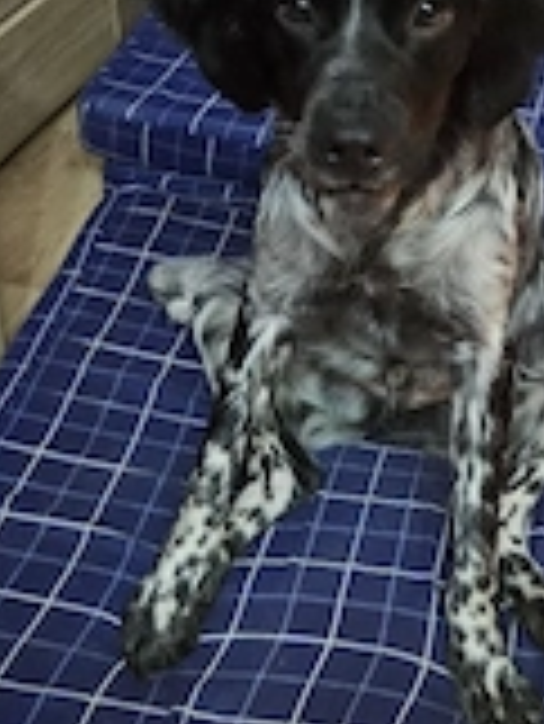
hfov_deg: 25.1
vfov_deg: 33.4
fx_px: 1193
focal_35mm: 57
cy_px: 234
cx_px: 463
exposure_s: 1/25.1
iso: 1250
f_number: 1.8
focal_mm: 5.4
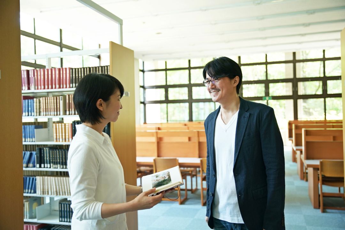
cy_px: 115
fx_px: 335
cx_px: 172
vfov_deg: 37.9
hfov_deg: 54.4
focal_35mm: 35
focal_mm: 35
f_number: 2.8
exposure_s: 1/60
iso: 800
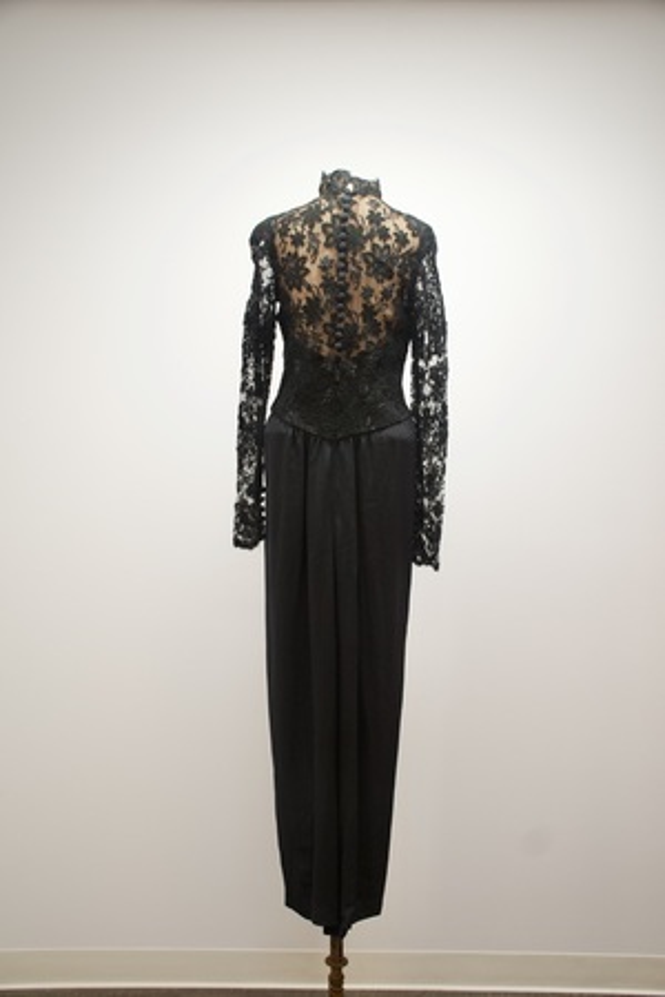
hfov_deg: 36.9
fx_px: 997
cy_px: 498
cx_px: 332
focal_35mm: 36
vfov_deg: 53.1
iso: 800
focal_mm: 24
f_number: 4.5
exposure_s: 1/60
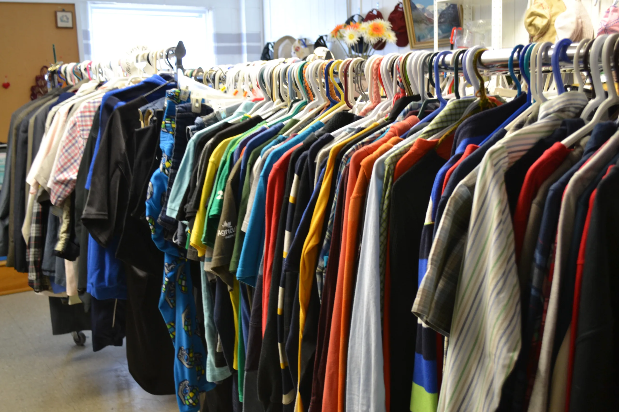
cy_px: 206
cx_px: 310
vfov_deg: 36.9
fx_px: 619
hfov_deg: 53.1
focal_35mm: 36
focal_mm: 24
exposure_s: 1/15
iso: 500
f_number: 4
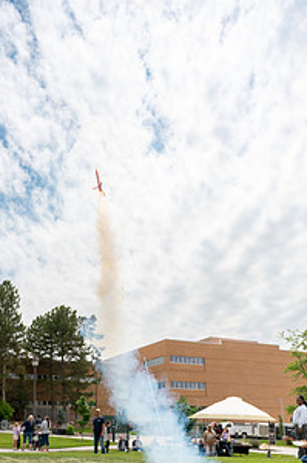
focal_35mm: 36
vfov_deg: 51.3
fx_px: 462
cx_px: 100
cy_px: 338
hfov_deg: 36.3
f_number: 4
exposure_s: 1/5000
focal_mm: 24
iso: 250
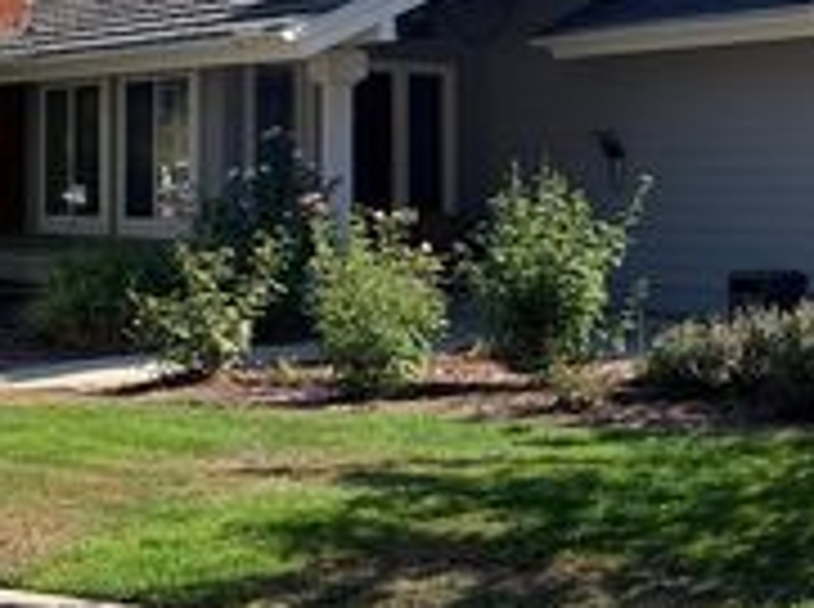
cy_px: 178
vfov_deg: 20.3
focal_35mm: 72
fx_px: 1690
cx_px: 958
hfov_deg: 24.7
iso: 25
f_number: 1.8
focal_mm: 4.25
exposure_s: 1/1176
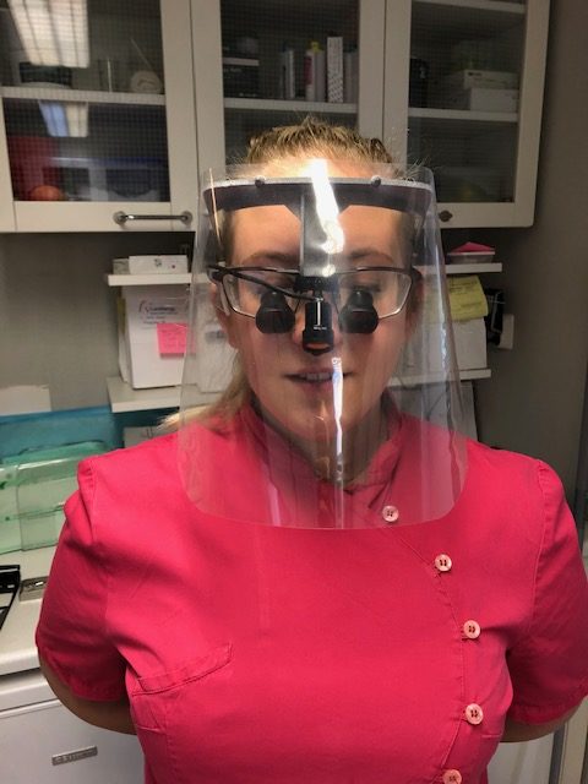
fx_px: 634
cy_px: 392
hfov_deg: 49.7
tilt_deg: -12.7
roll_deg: -0.4
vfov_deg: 63.4
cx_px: 294
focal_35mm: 28
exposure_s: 1/33
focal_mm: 3.99
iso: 32
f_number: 1.8
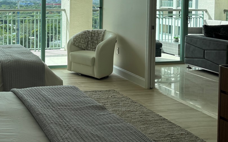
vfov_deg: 24.8
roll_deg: +0.1
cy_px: 6
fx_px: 311
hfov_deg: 37.6
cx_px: 23
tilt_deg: -1.1
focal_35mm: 50
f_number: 1.78
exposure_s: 1/2299
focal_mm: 6.76
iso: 100
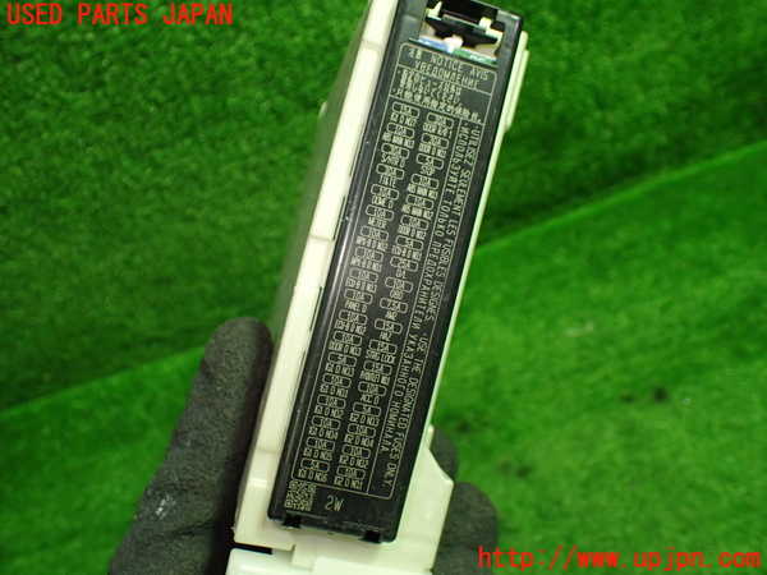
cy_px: 288
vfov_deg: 46.8
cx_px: 384
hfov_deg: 60.0
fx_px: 665
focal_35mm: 30
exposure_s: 1/125
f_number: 2.3
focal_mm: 5.4
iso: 800
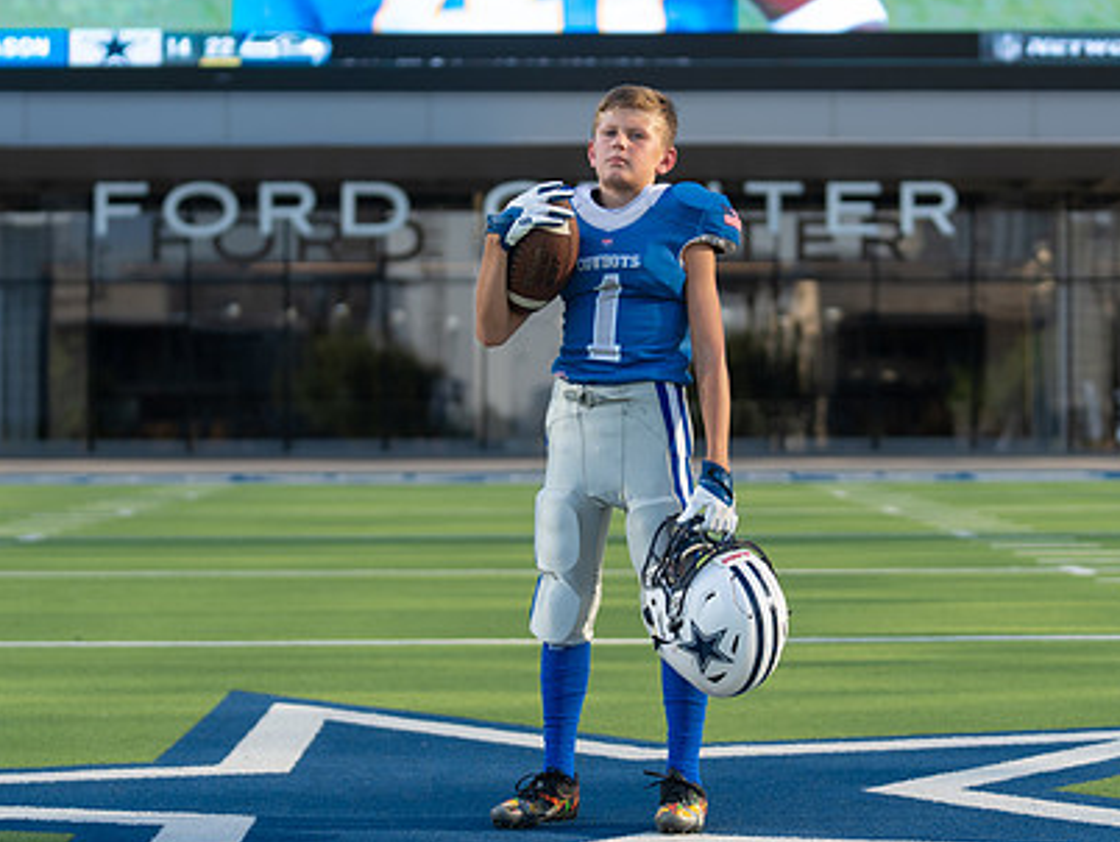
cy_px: 399
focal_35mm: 100
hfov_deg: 19.6
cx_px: 613
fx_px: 3237
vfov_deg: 14.8
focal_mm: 70
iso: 100
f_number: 2.8
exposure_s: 1/640
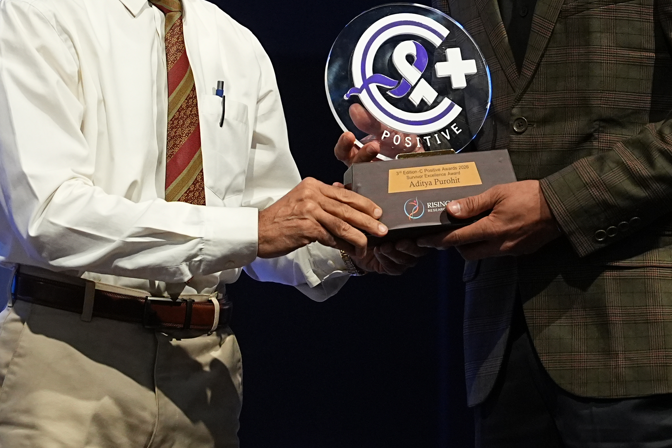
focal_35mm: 188
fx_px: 3499
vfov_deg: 7.3
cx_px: 457
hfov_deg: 11.0
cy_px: -43
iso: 2500
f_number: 2.8
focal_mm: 62.5
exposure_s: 1/500
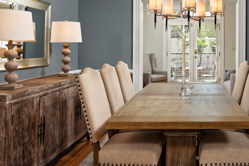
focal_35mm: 39
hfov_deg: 48.4
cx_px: 172
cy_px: 52
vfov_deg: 33.9
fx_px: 270
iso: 250
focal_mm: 20
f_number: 10
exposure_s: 1/15
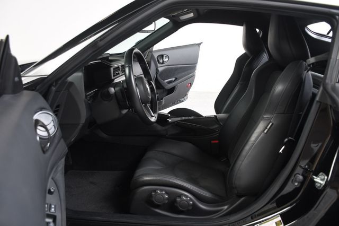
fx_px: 282
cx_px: 170
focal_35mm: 30
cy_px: 113
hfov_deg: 62.0
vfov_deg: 43.6
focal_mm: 20
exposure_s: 1/160
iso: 100
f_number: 4
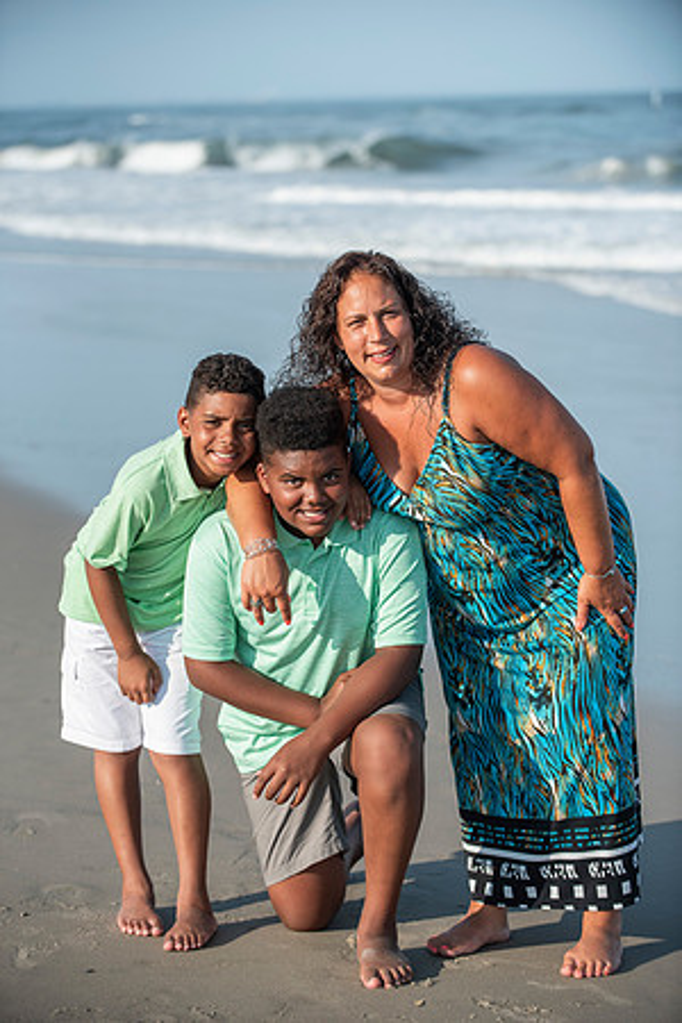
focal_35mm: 105
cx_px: 341
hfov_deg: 13.0
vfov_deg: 19.5
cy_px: 512
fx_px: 2984
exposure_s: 1/2500
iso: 250
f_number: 4
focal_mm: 105
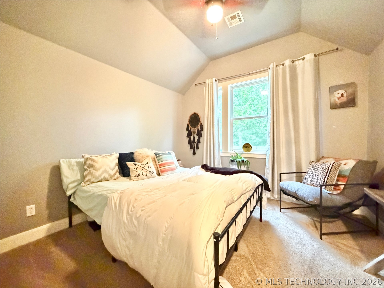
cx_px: 192
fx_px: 155
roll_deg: +0.5
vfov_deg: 85.7
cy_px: 144
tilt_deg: -1.4
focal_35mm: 14
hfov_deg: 102.1
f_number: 2.2
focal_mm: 2.22
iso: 2500
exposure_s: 1/30
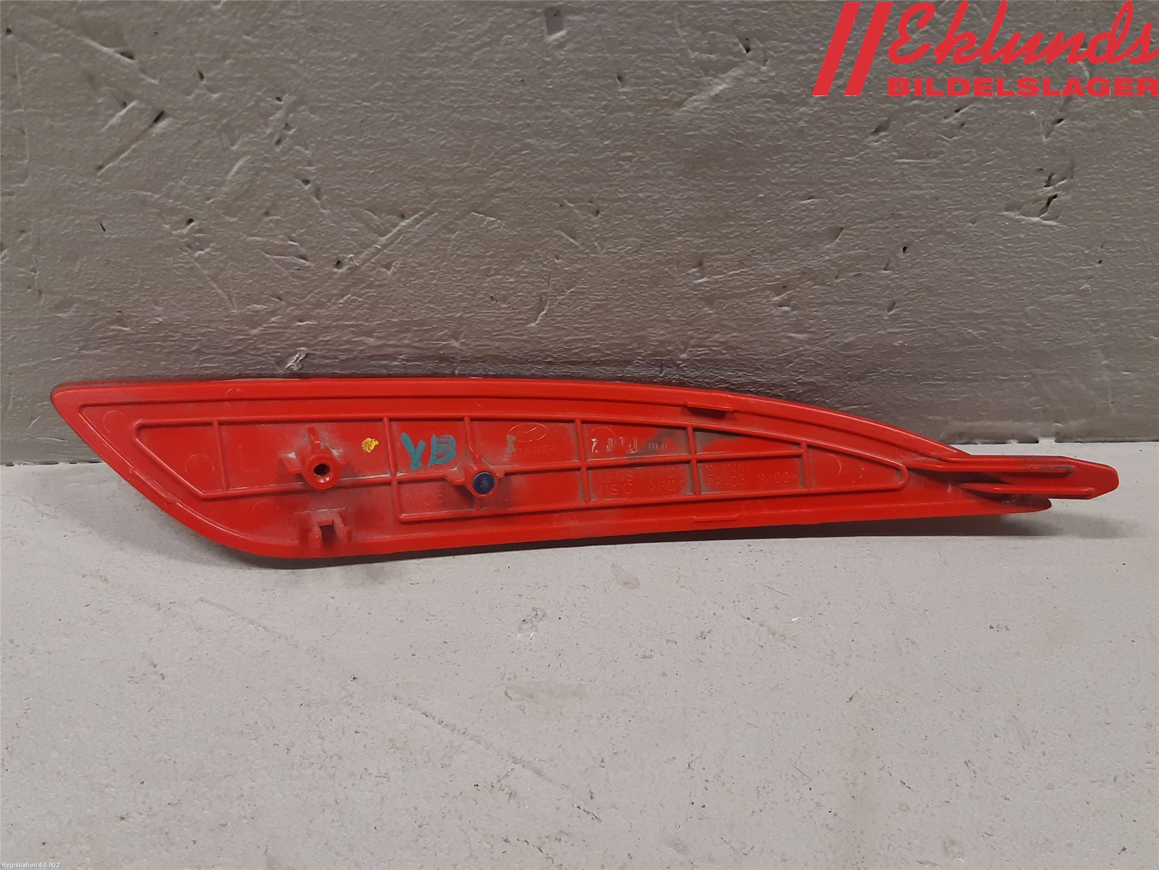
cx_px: 580
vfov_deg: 53.1
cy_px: 435
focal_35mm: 26
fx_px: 871
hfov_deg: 67.3
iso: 125
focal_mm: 3.93
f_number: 1.7
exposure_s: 1/50
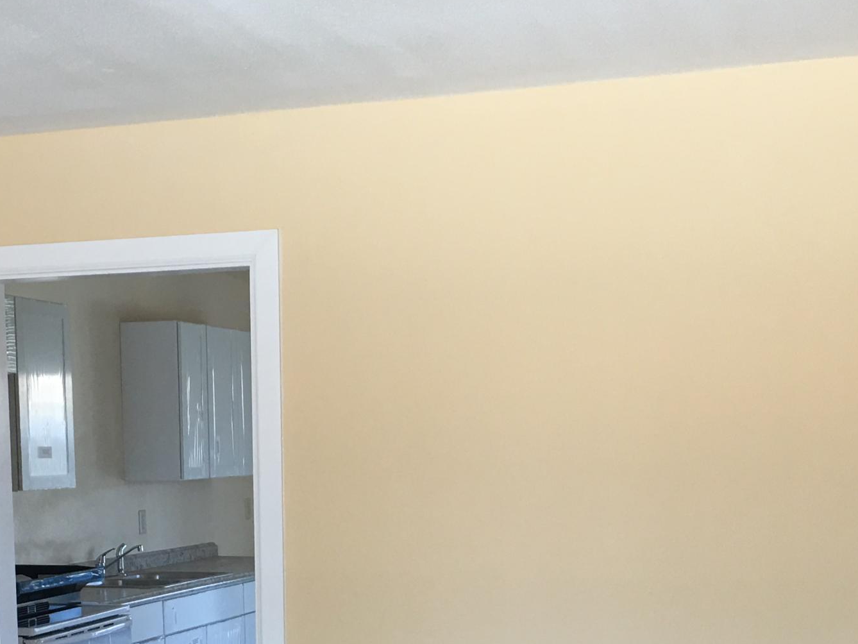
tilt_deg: -8.7
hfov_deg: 29.6
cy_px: 694
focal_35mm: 65
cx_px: 298
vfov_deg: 21.5
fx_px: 1611
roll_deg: +1.3
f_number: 2.2
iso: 25
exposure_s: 1/30
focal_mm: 4.15
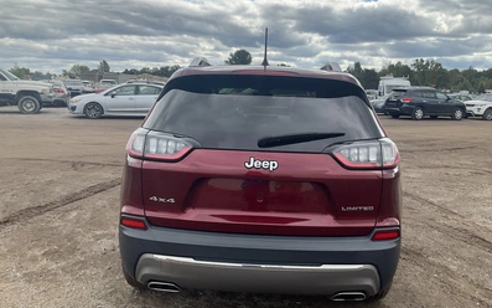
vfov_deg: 40.6
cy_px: 160
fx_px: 416
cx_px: 247
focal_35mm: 31
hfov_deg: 61.2
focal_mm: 3
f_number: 1.8
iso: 25
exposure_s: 1/997
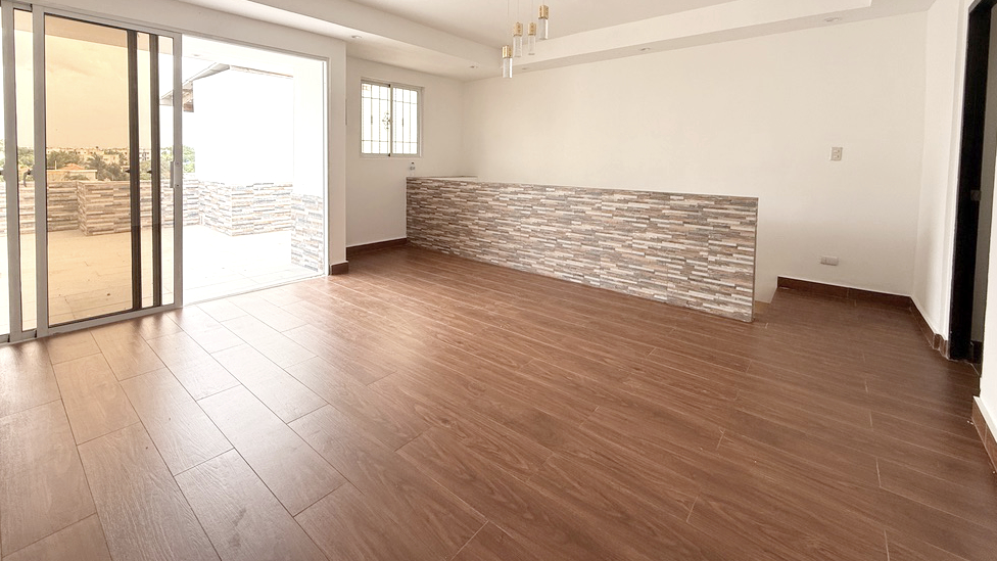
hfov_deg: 99.4
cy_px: 176
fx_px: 423
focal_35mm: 16
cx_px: 497
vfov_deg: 64.9
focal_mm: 2.2
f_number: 2.2
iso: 64
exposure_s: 1/230
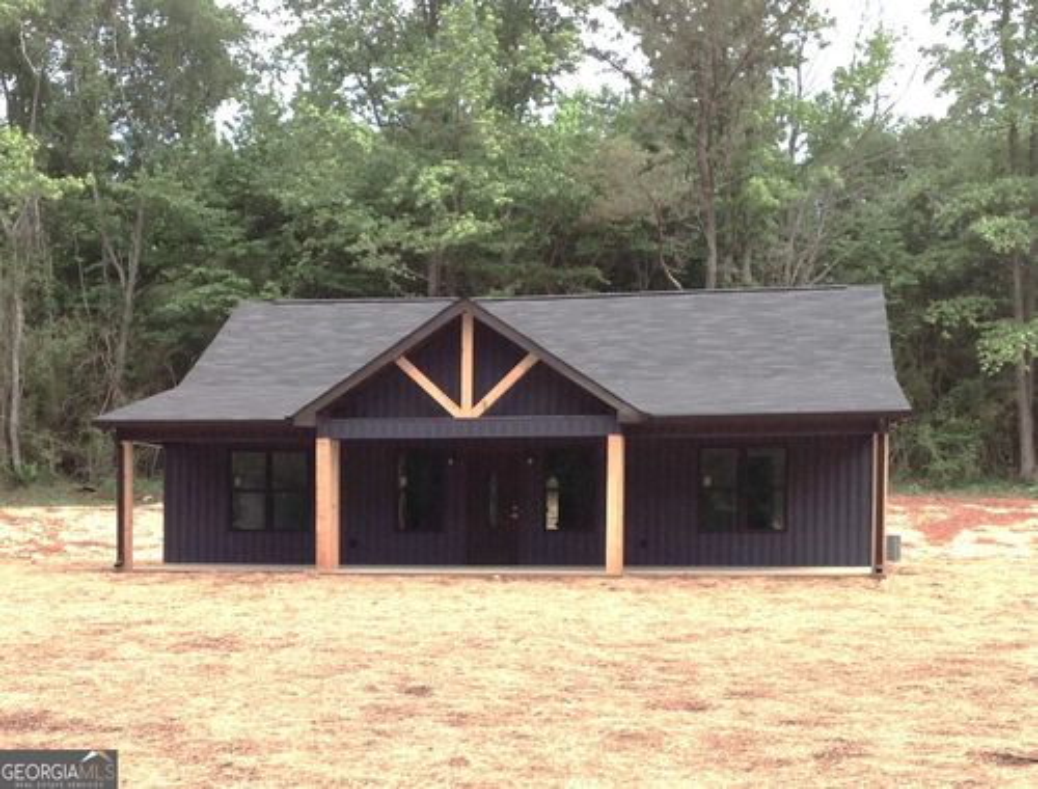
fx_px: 1055
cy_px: 394
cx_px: 519
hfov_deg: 52.4
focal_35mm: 35
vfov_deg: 41.0
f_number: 2.4
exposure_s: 1/630
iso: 50
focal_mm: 4.28
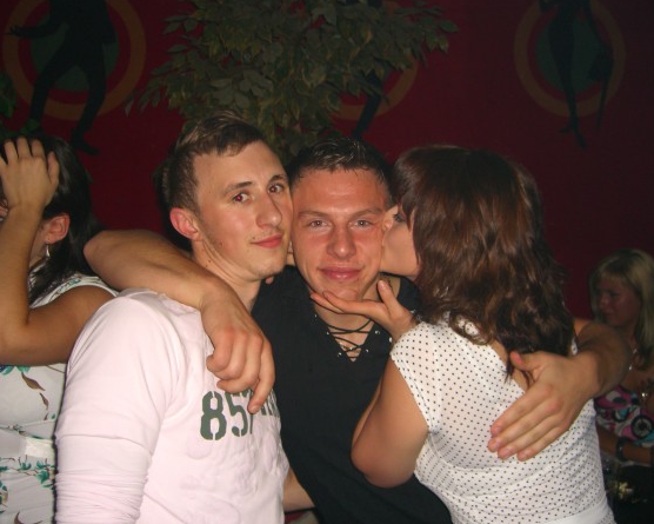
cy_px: 260
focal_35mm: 40
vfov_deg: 37.3
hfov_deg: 45.8
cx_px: 333
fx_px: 774
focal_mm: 7.9
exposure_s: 1/60
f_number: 2.8
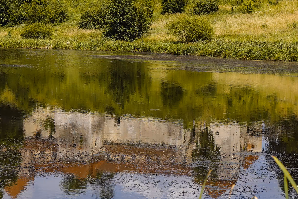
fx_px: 927
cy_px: 53
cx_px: 145
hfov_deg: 18.3
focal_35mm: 112
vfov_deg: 12.2
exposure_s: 1/640
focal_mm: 43
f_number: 4.5
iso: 50
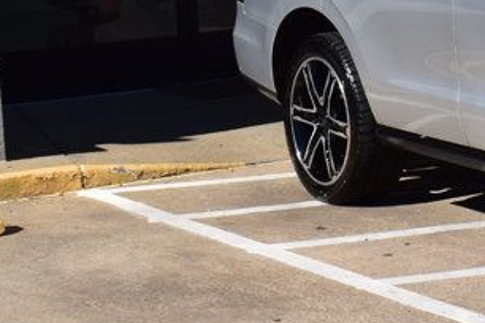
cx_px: 461
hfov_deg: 14.9
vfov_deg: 9.9
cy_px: -76
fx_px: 1828
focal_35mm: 136
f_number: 11
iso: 280
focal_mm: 27
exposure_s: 1/500
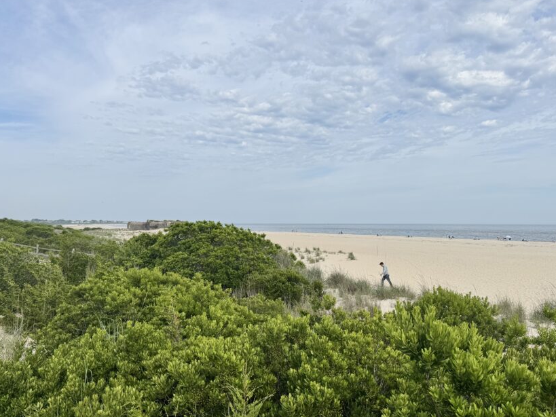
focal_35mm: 30
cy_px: 219
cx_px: 301
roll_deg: -0.5
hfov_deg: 59.9
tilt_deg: +0.2
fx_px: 482
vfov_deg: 46.8
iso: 80
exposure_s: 1/6410
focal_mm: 6.76
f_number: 1.78
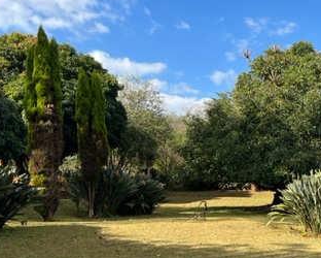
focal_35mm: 52
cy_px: 182
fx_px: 494
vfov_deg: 28.9
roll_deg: +3.3
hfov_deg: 33.7
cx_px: 300
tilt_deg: +4.5
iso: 50
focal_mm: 5.7
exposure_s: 1/2083
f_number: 1.5
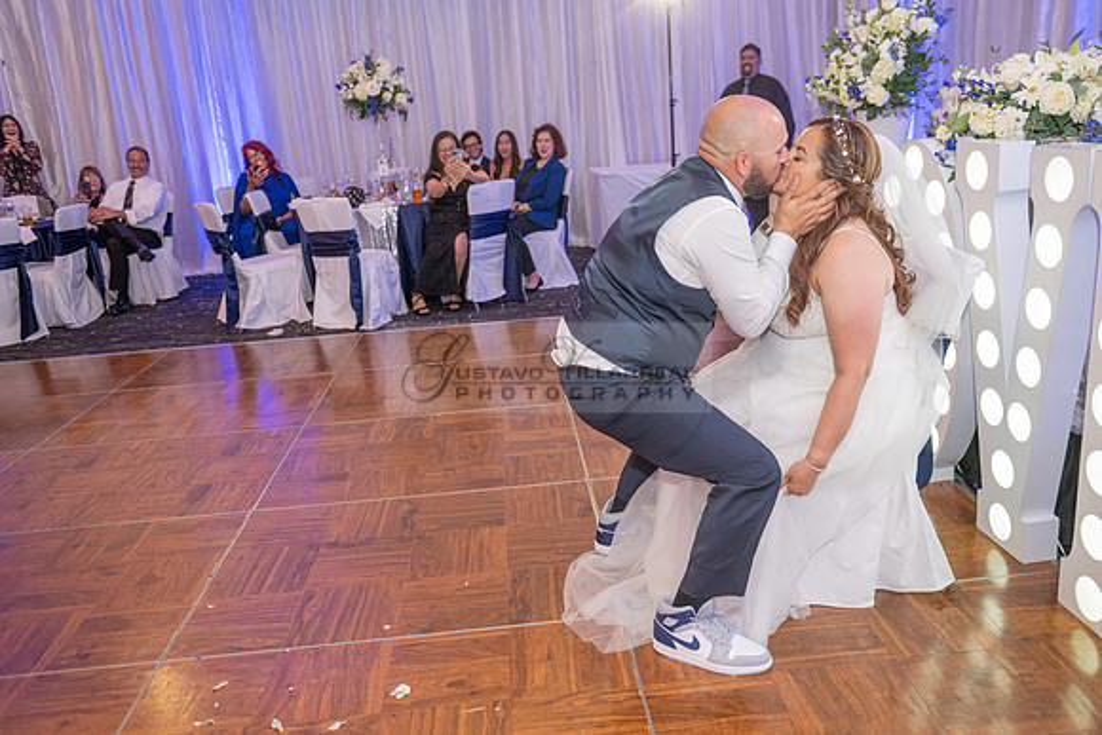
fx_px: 888
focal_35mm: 29
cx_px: 551
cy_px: 368
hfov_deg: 63.6
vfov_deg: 45.0
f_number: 3.5
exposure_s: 1/200
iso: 1600
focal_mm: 29
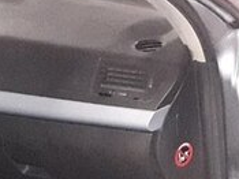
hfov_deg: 18.5
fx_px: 704
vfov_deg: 13.7
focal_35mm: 102
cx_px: 268
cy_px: 255
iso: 800
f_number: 1.9
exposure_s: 1/20
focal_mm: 3.6
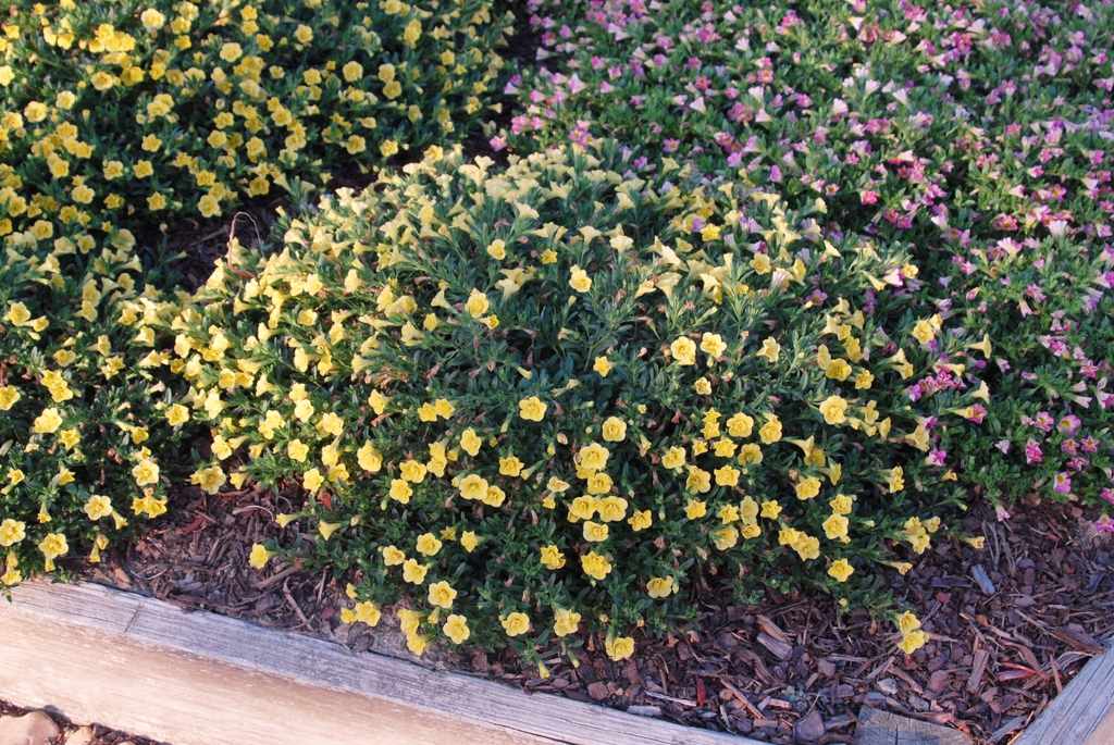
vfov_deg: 28.1
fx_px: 1487
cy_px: 372
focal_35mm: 48
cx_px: 557
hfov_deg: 41.1
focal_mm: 32
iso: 400
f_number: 6.3
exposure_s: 1/160
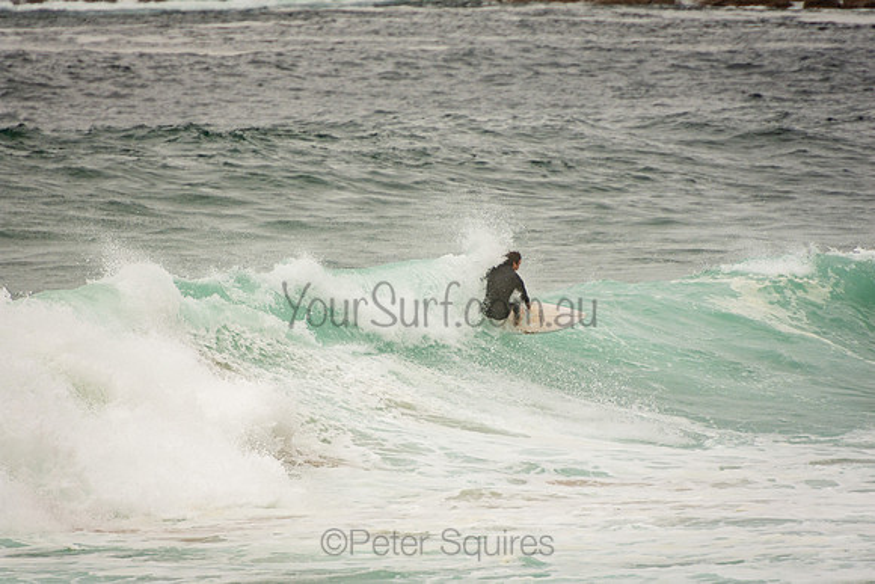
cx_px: 438
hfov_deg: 3.4
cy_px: 292
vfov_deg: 2.3
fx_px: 14586
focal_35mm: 600
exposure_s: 1/1250
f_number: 5.6
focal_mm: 400
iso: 200
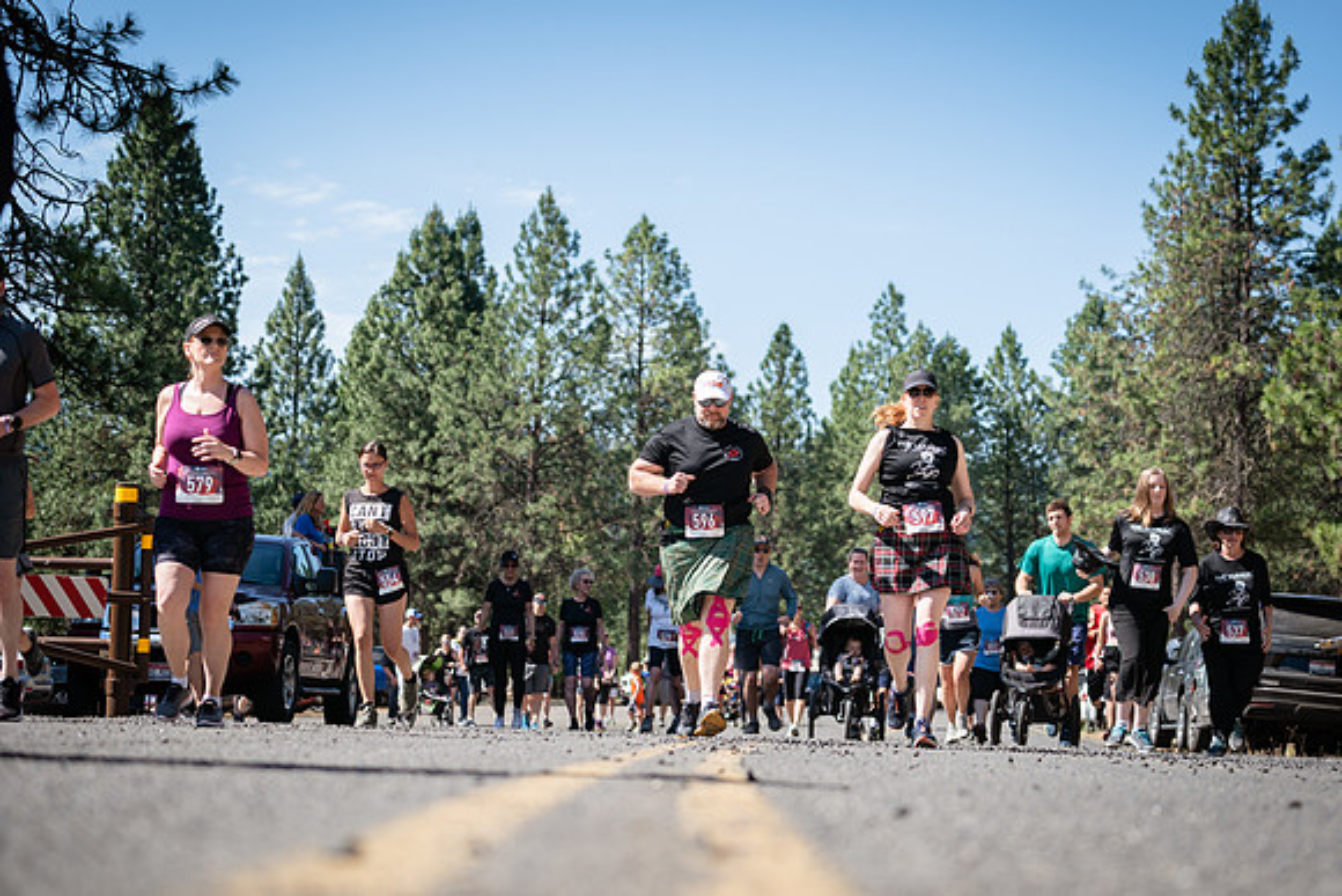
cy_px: 448
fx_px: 2759
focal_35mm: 74
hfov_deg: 27.3
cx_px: 671
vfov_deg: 18.4
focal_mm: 74
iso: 100
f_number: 4
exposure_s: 1/500
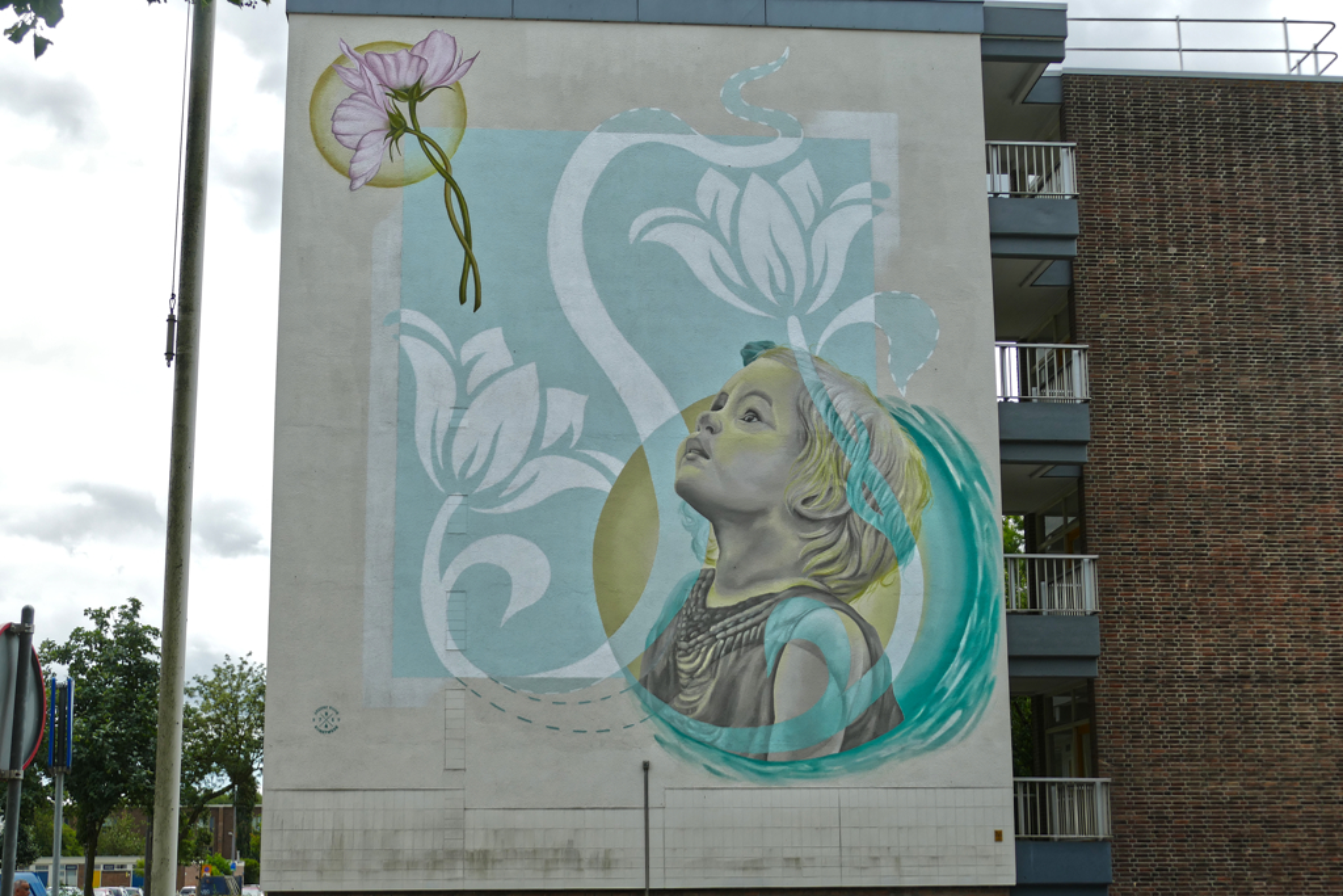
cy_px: 448
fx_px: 1940
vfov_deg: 26.0
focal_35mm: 52
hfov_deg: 38.2
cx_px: 672
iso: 125
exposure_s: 1/1600
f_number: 3.4
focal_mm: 19.1
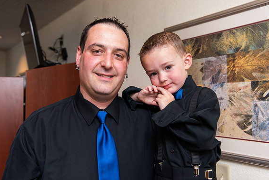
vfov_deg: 34.2
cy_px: 90
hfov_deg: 49.5
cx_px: 137
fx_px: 291
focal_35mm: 39
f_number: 4
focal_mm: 38
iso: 500
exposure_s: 1/100
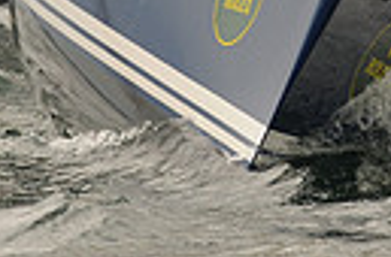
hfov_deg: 3.1
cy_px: -80
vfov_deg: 2.1
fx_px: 7164
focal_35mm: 662
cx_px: 242
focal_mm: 98
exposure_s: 1/640
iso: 200
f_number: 5.6
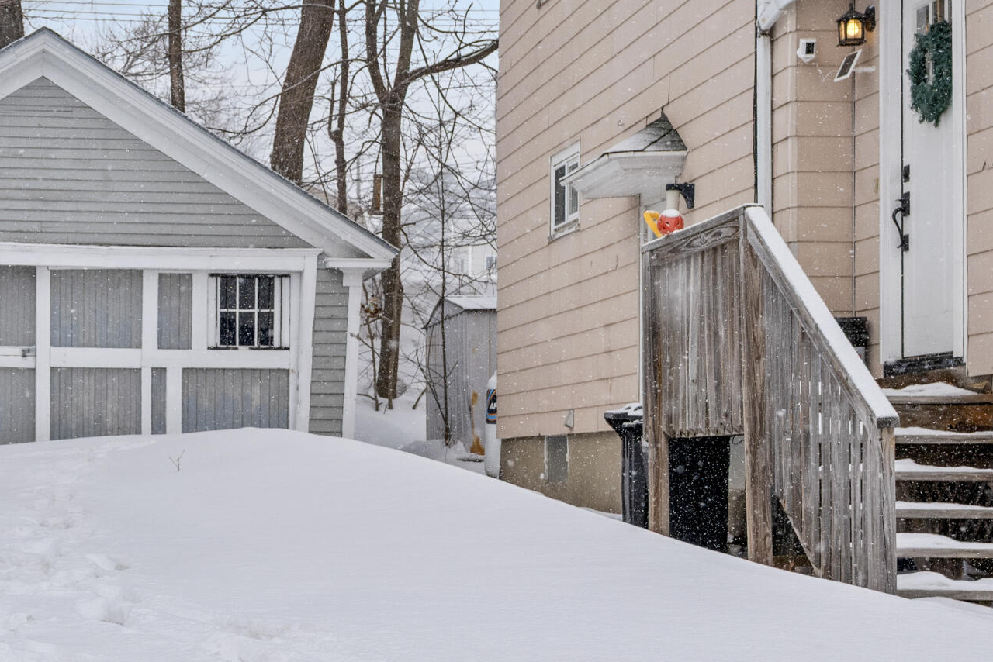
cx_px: -1
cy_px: 346
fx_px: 2262
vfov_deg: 16.7
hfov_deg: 23.7
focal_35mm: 82
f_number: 8
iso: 640
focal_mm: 35
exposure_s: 1/800
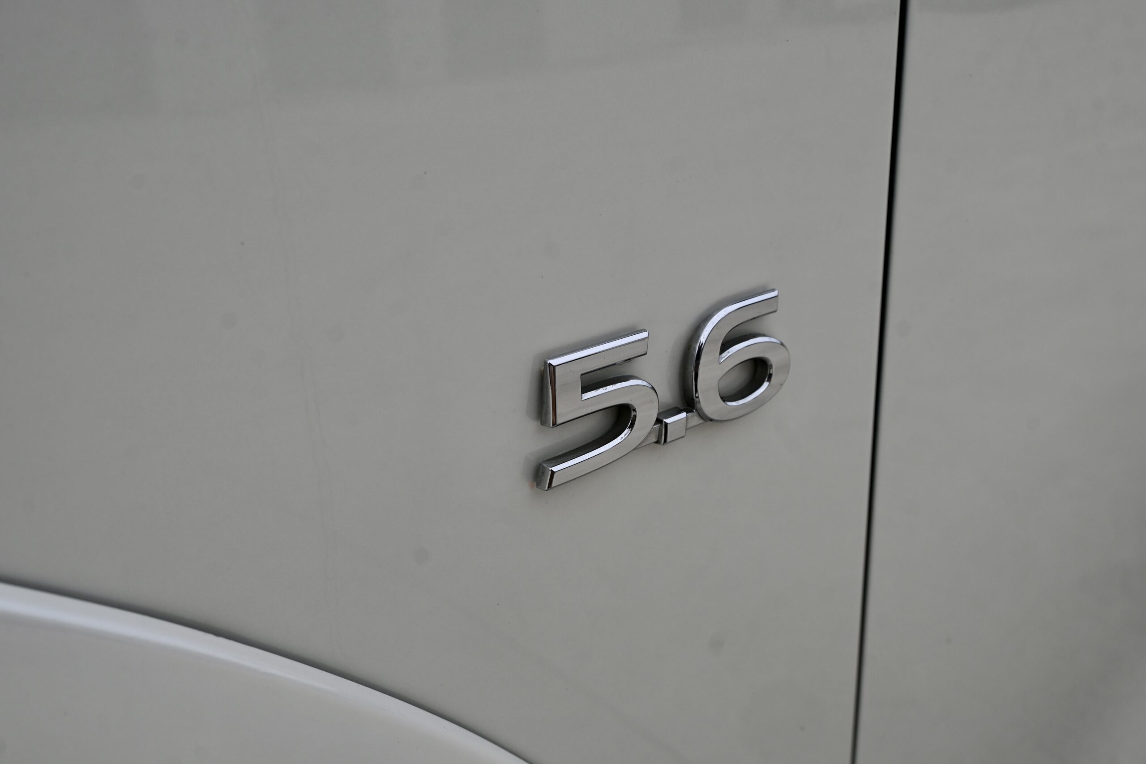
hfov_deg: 57.2
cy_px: 382
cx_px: 573
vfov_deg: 40.0
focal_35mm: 33
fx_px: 1050
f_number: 8
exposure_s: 1/500
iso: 100
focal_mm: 22
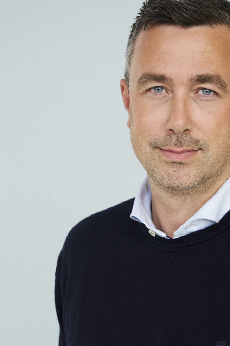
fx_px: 862
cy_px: 257
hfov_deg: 15.1
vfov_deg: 22.4
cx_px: 194
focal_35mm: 90
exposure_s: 1/160
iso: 400
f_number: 5.6
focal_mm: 46
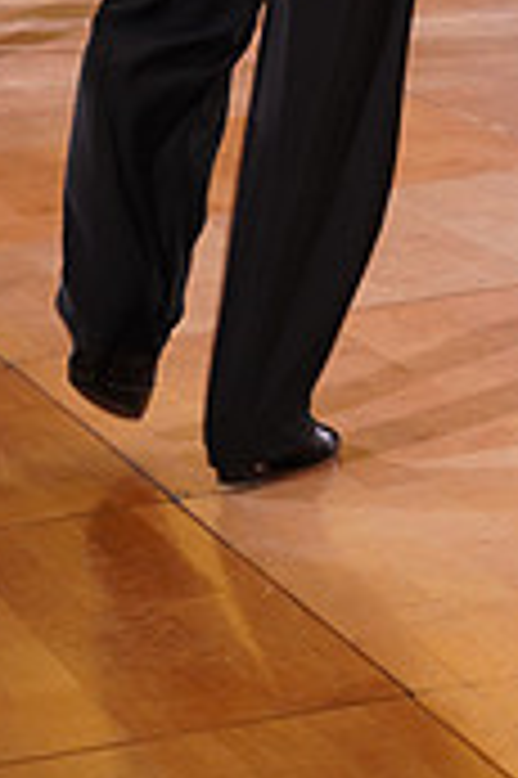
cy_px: -486
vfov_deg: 8.5
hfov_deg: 5.8
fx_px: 5082
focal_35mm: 235
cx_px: 772
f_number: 5
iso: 1600
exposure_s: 1/160
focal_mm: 70
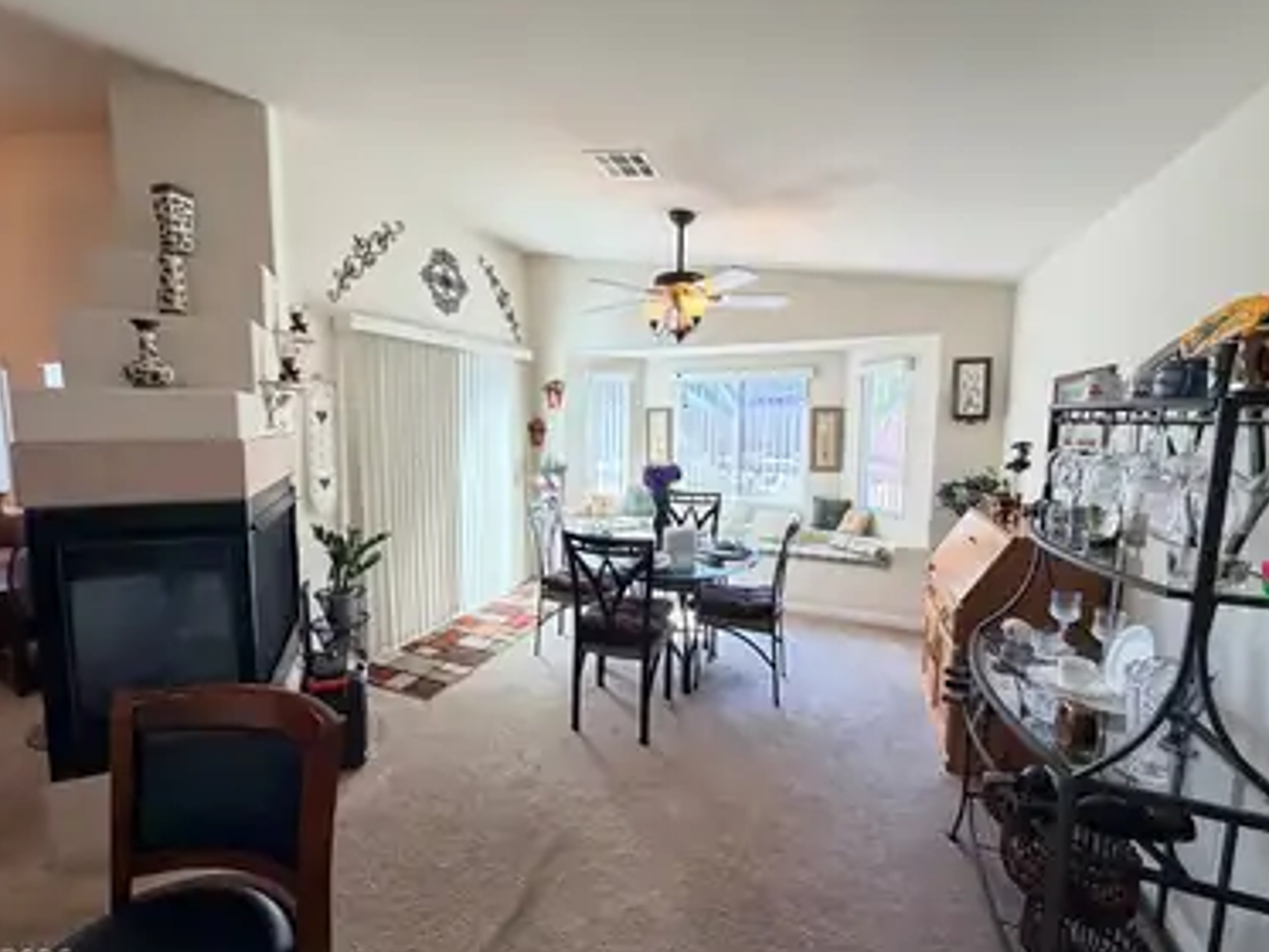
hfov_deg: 98.1
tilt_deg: -6.3
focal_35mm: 15
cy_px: 473
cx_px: 609
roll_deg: +0.3
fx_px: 550
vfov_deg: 81.8
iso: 200
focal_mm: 2.22
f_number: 2.2
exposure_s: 1/120
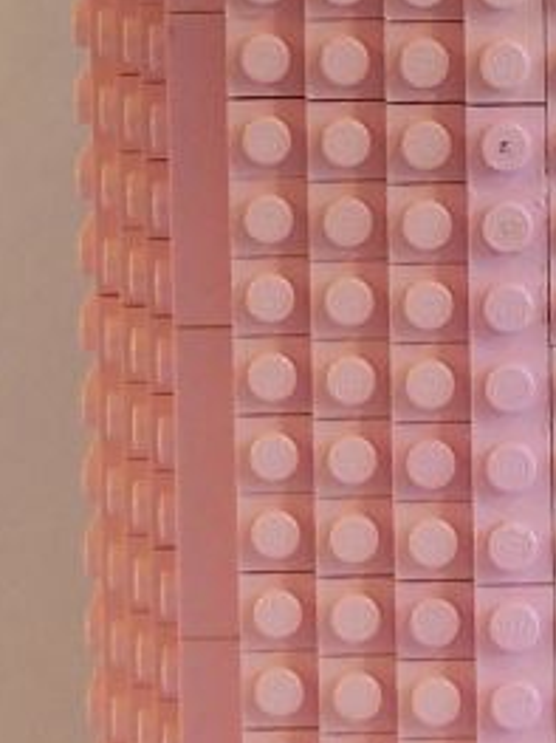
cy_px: 79
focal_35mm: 366
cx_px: 929
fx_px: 7845
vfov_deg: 5.4
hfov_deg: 4.0
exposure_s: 1/4
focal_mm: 15.6
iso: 80
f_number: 3.2
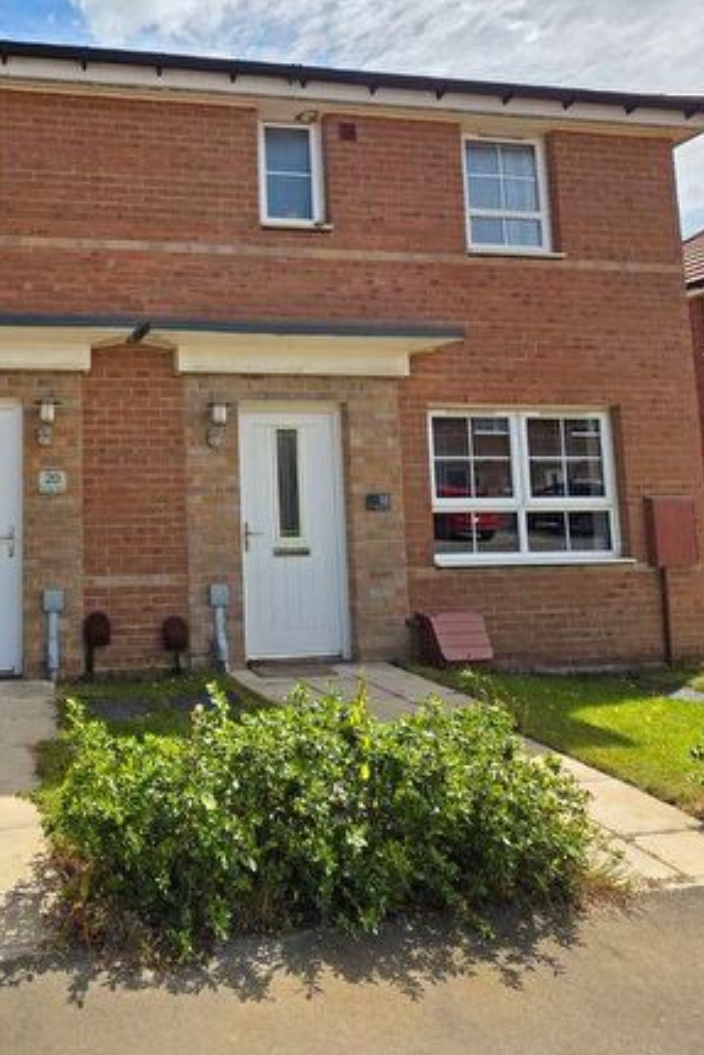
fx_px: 645
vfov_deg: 77.8
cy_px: 433
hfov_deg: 51.4
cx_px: 86
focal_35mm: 22
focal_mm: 2.2
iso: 40
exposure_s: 1/3291
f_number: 1.9
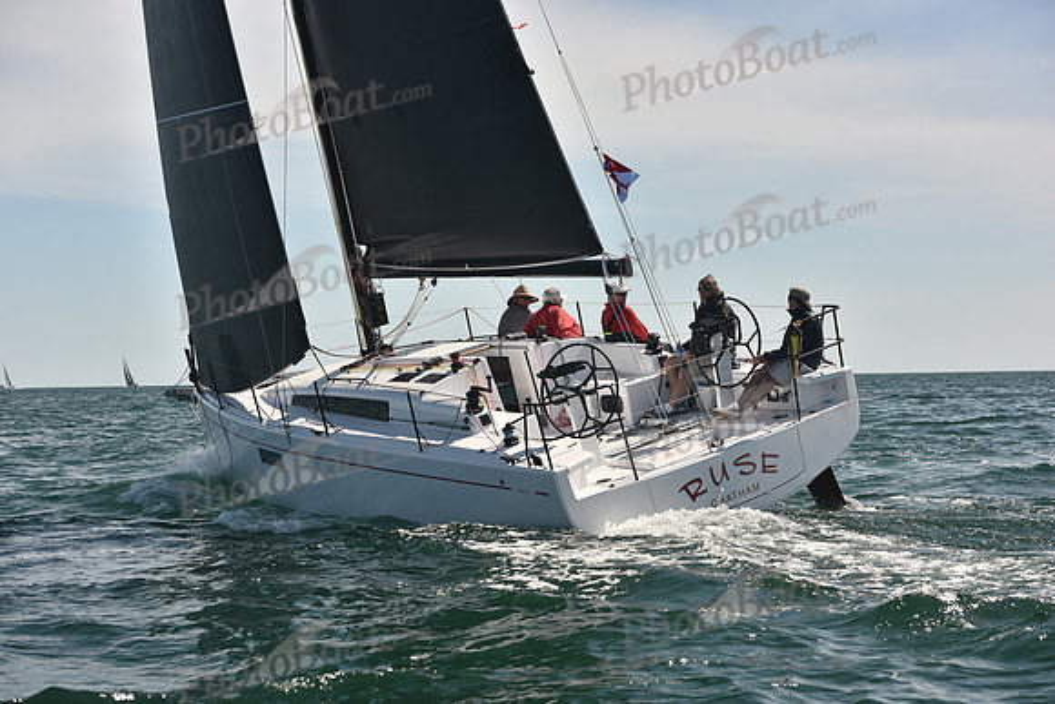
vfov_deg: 19.5
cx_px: 528
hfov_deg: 28.8
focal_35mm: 70
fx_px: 2052
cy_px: 352
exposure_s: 1/640
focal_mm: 70
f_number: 6.3
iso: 250
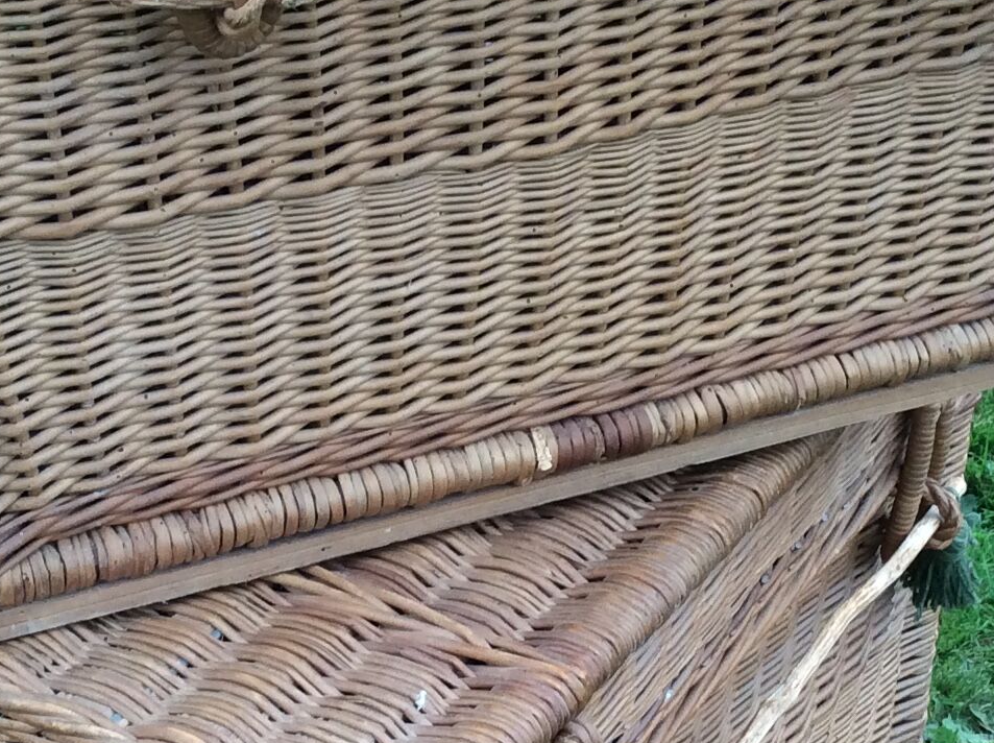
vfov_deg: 16.9
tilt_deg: -30.2
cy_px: 411
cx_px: 427
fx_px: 2495
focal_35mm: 87
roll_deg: -0.7
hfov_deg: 22.5
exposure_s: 1/100
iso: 50
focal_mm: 3.3
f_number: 2.4
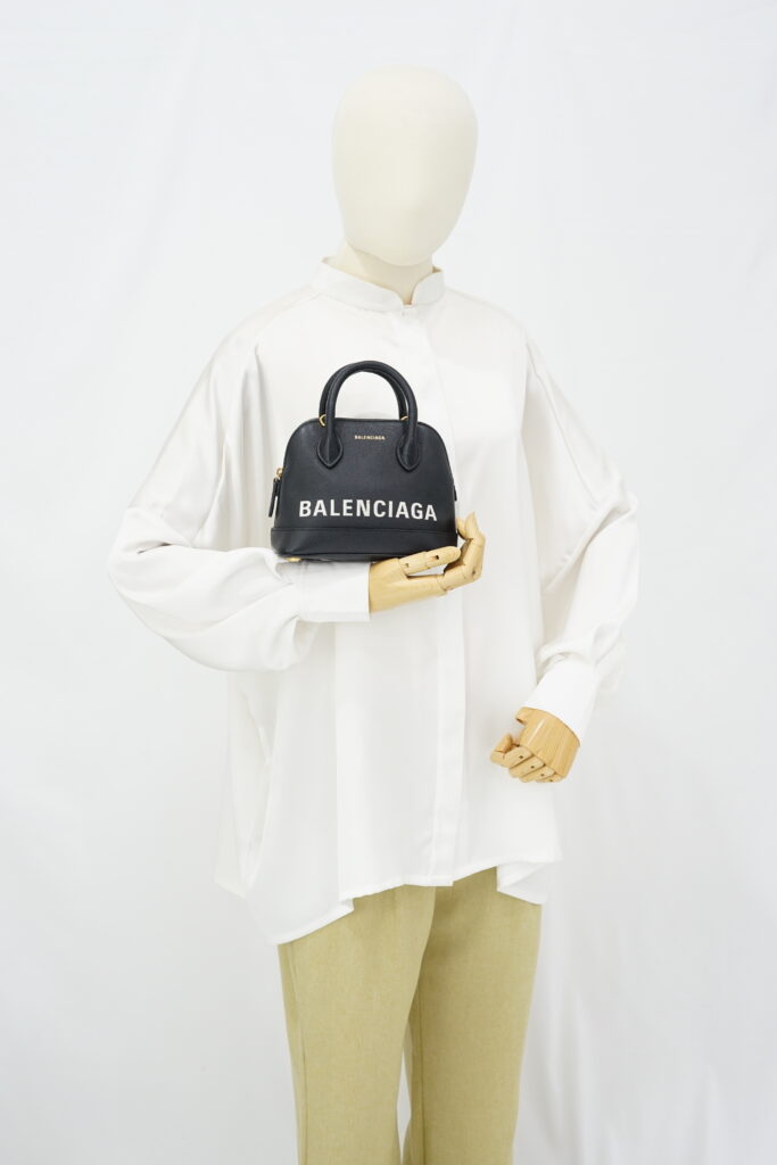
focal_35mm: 50
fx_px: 1618
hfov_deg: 27.0
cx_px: 388
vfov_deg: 39.6
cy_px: 582
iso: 640
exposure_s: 1/10
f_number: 6.3
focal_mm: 50
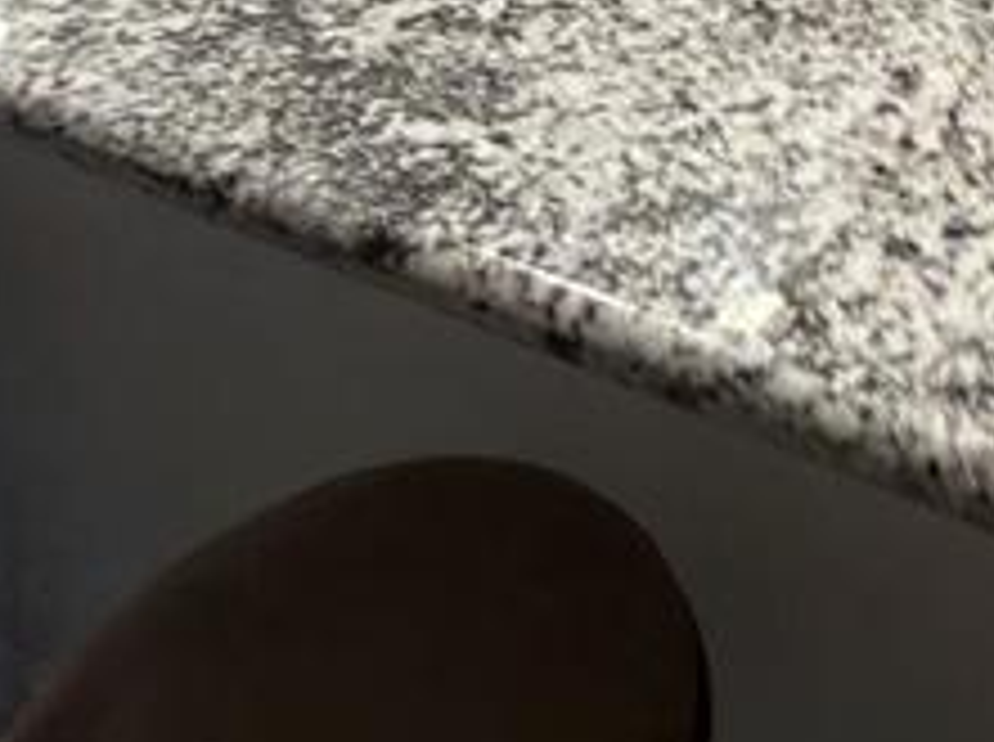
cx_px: 1237
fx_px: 1863
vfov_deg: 15.7
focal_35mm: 65
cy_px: -881
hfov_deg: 26.1
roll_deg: -0.4
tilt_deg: -8.9
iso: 160
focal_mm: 2.22
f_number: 2.2
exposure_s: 1/30
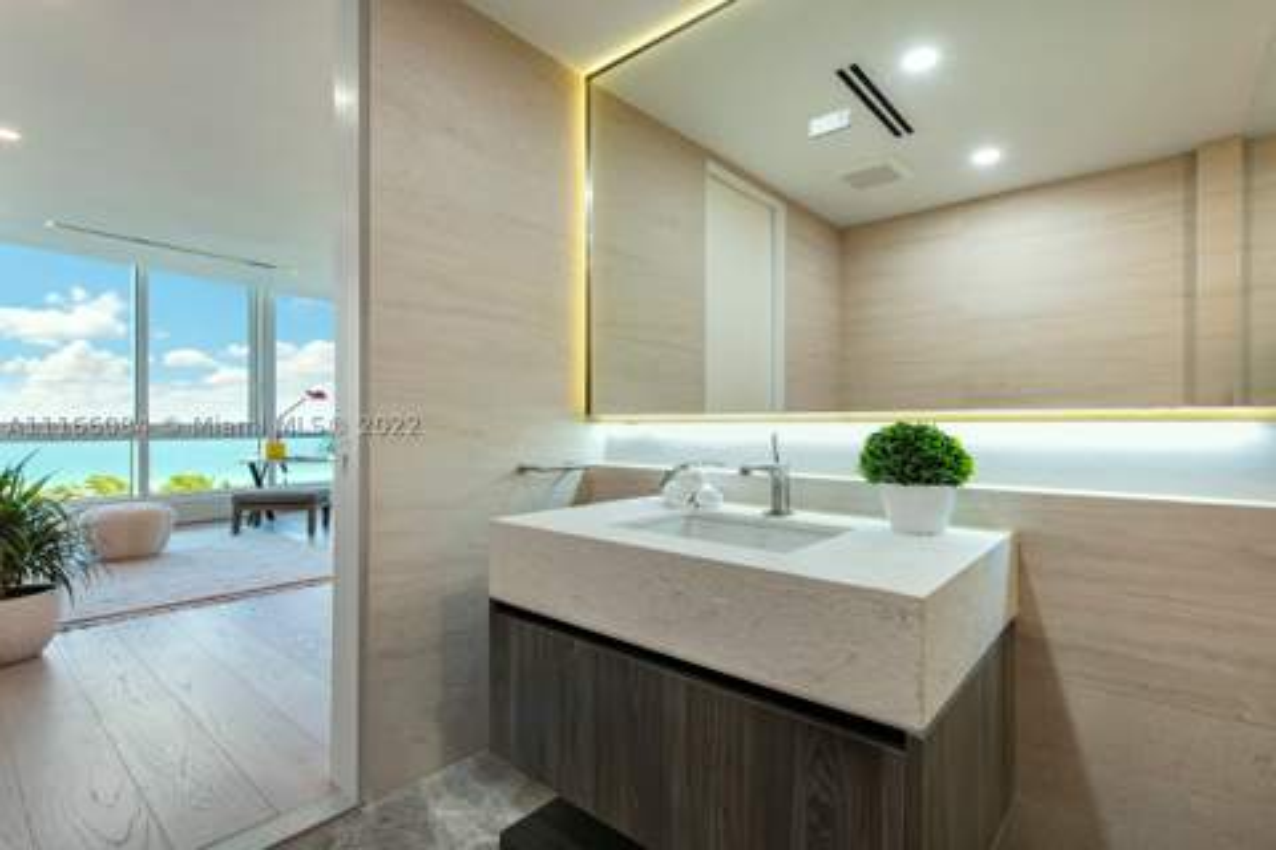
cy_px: 425
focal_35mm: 14
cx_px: 638
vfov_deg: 81.2
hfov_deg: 104.3
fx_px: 496
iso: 100
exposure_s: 1/20
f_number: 9
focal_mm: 14
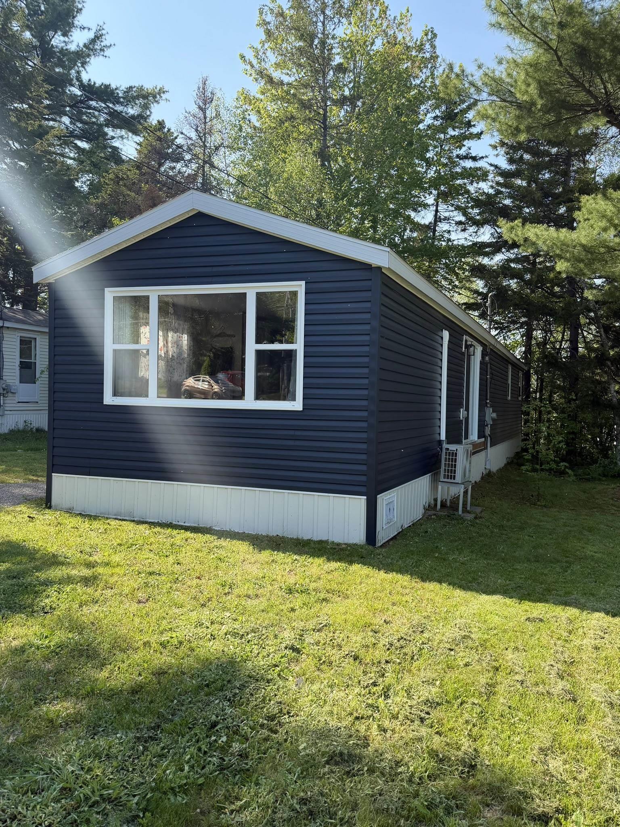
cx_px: 310
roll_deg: -3.1
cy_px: 414
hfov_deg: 56.8
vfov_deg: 71.6
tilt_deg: -1.6
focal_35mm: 24
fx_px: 573
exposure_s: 1/1855
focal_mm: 6.76
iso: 100
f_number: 1.78
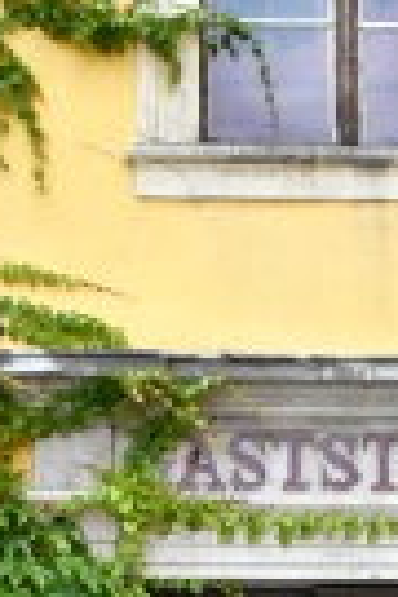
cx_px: 303
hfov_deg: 11.6
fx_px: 1957
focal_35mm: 118
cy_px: 568
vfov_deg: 17.0
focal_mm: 24
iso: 3200
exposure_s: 1/2000
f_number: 11
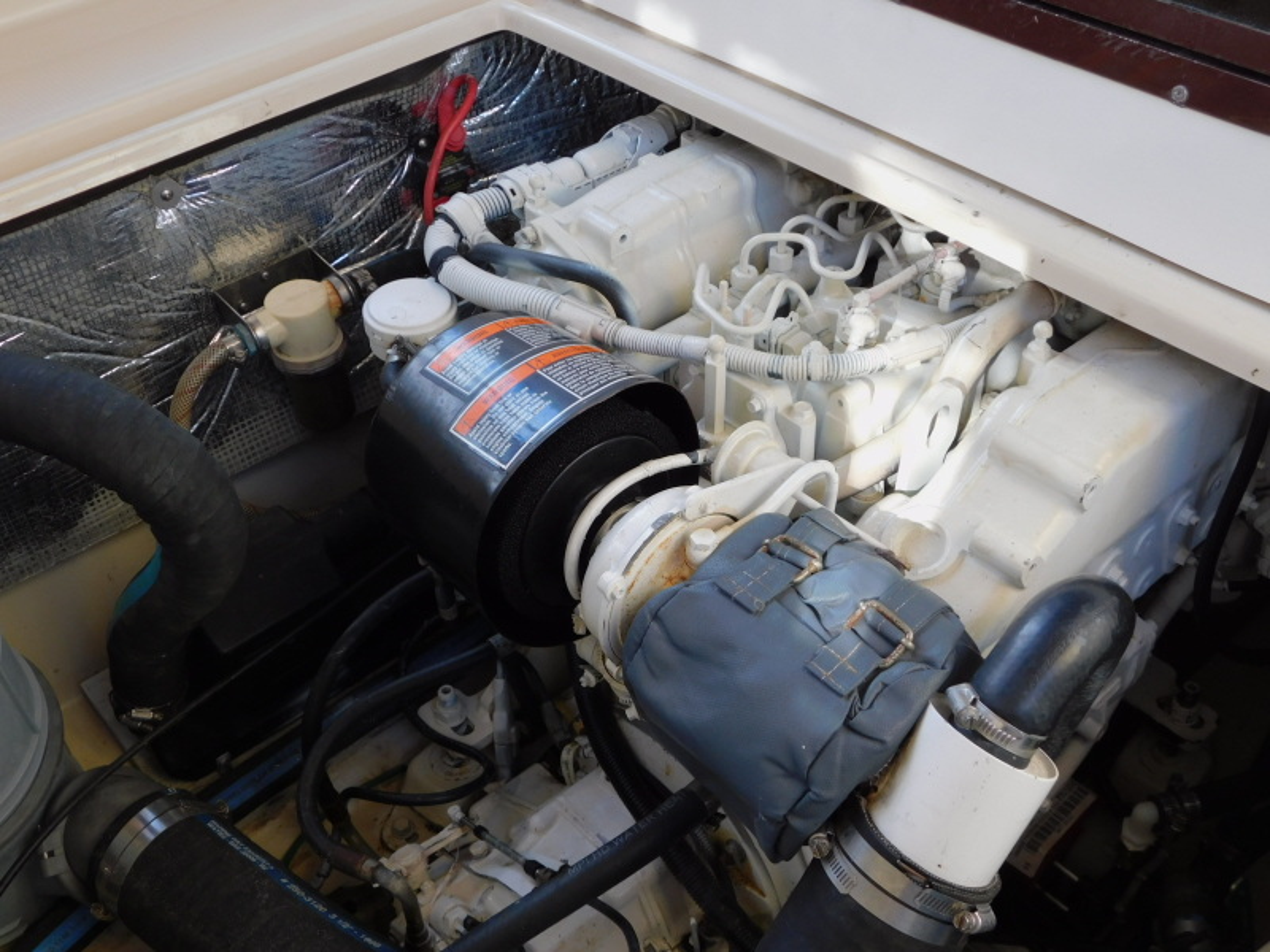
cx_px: 635
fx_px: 1321
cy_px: 476
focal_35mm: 36
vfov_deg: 39.7
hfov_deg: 51.4
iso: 125
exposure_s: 1/60
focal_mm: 6.3
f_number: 3.5
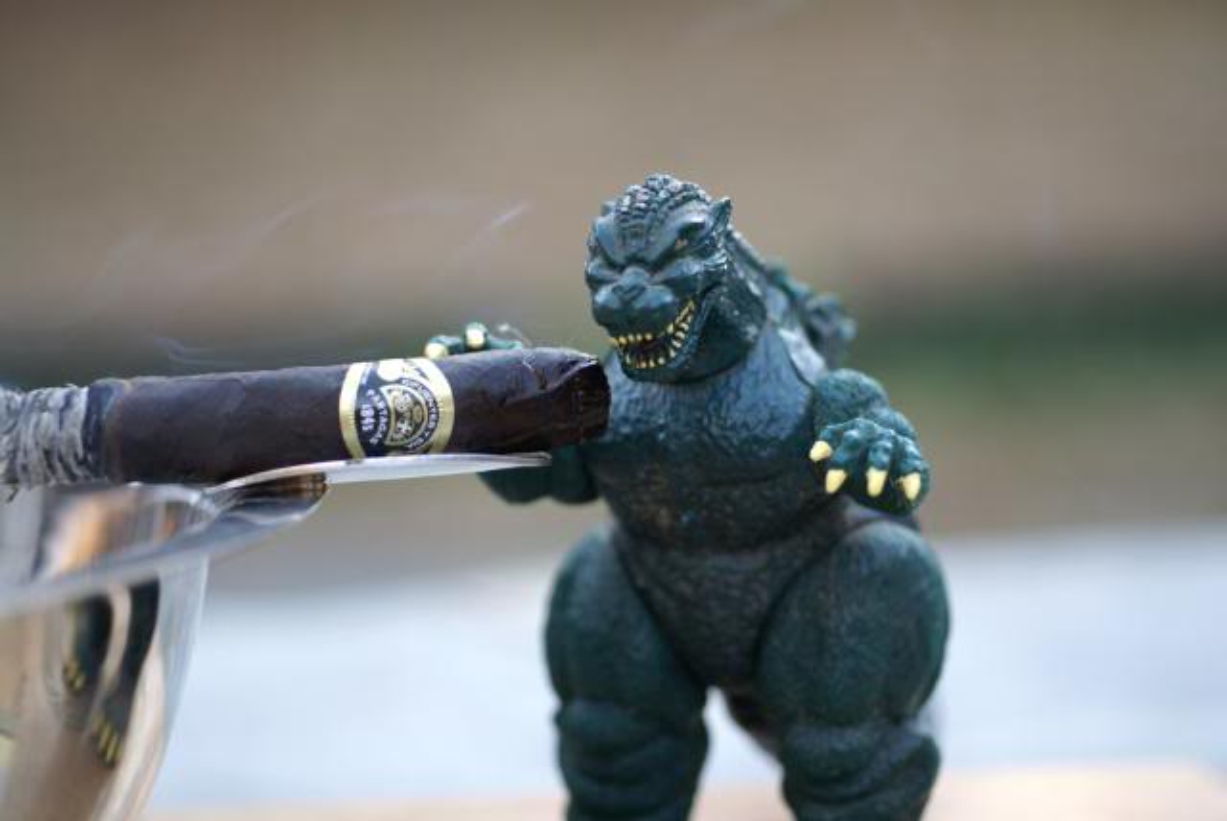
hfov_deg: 27.0
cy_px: 410
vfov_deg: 18.2
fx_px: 2559
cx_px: 614
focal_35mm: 75
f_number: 2.8
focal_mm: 50
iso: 100
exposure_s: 1/80
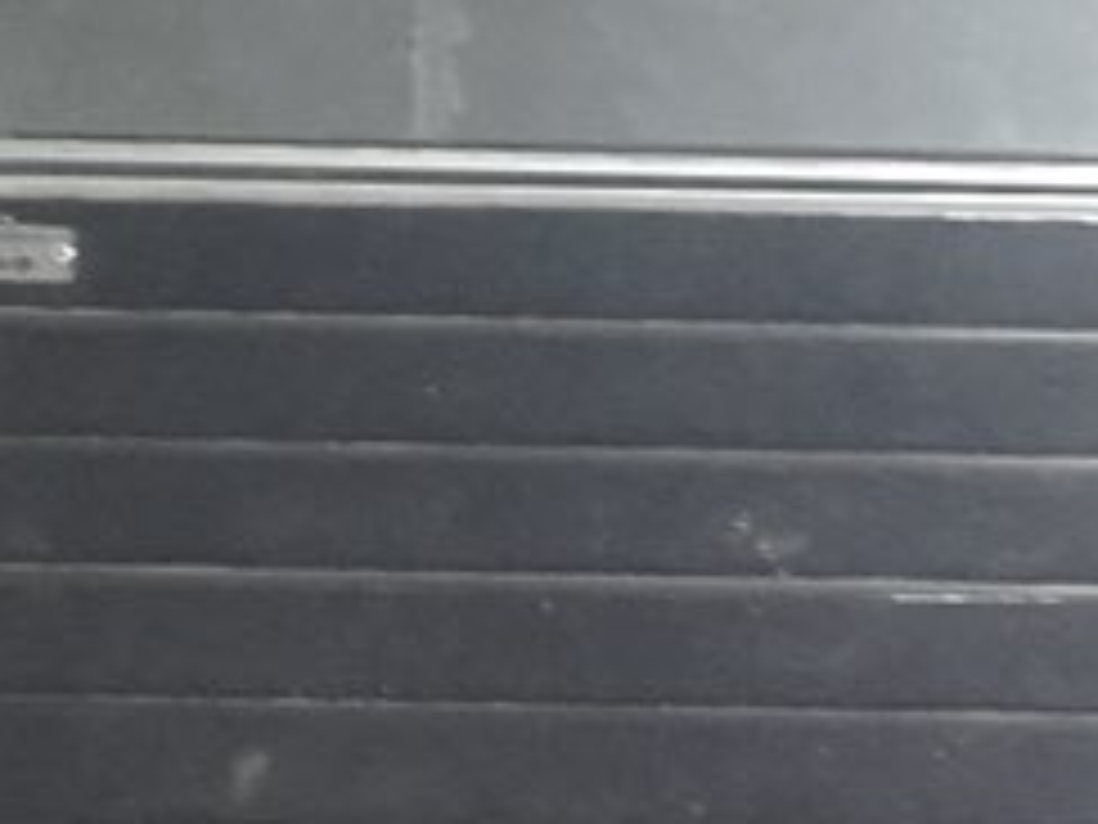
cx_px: 1269
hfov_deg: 10.9
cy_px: 1279
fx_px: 5646
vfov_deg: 8.2
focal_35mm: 178
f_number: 2.2
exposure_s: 1/33
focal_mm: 3.31
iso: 80
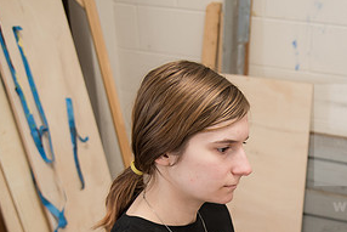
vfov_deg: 19.2
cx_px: 278
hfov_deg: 28.6
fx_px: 665
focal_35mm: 69
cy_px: 231
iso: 800
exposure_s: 1/160
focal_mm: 34
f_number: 4
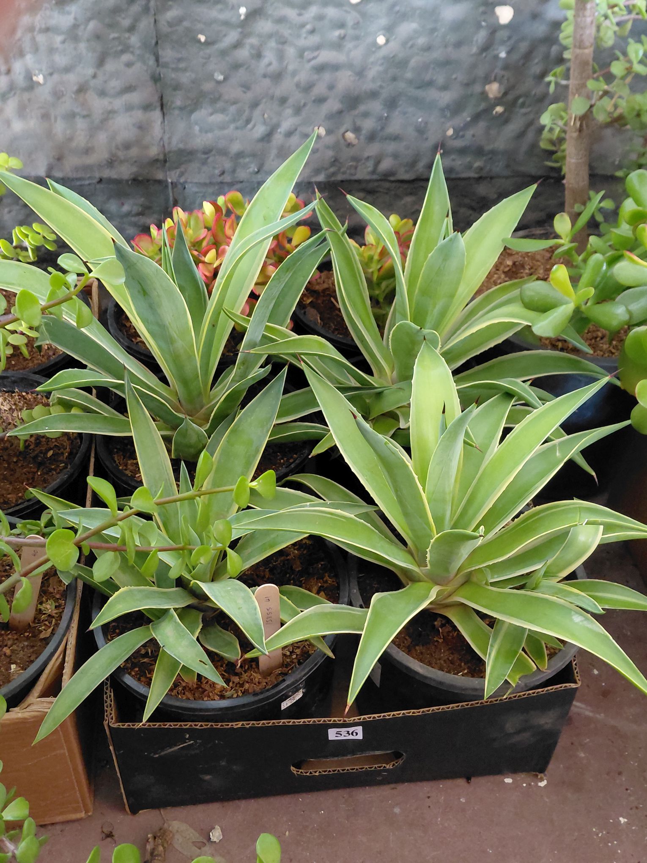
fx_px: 623
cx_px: 324
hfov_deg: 54.9
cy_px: 432
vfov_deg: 69.4
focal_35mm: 25
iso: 320
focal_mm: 4.69
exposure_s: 1/30
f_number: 1.8
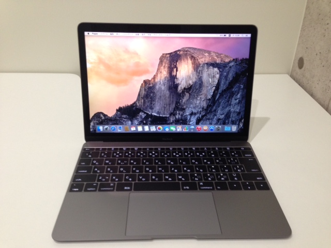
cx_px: 166
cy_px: 124
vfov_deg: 42.9
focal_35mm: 33
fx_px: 316
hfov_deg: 55.4
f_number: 2.4
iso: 125
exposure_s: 1/20
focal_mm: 4.12
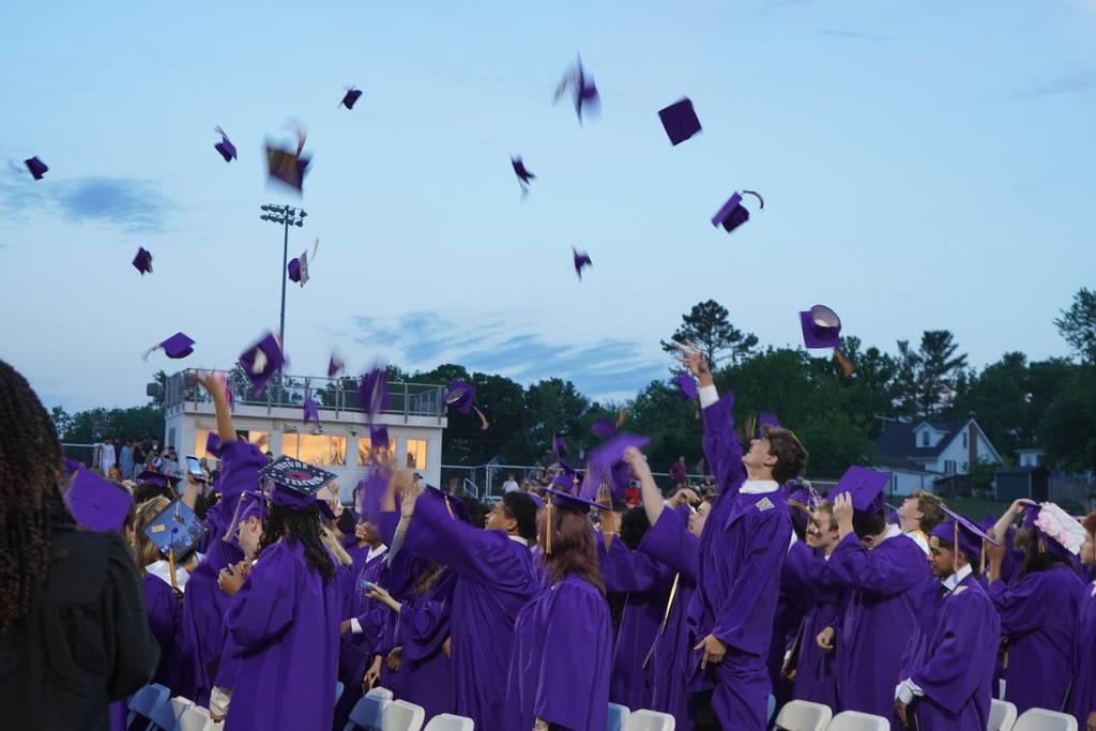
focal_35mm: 56
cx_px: 548
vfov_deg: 24.4
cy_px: 366
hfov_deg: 35.9
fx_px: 1690
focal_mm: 37
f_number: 4
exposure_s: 1/60
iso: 320
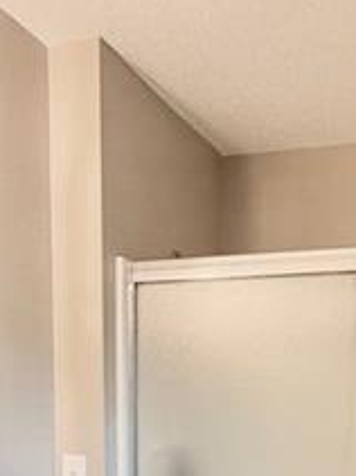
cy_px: 499
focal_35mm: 51
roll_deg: -1.7
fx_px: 700
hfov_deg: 28.4
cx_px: 230
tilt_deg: -7.4
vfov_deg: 33.6
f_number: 2.2
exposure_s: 1/60
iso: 400
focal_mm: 2.22
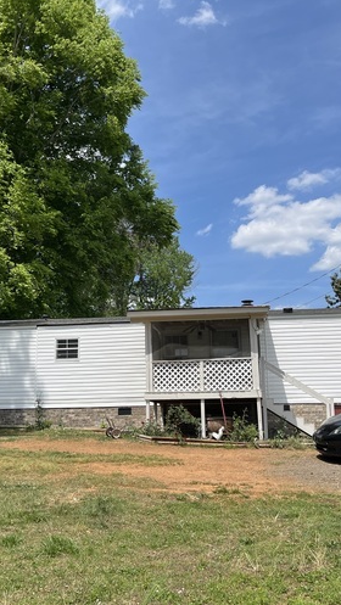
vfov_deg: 52.8
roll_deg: +0.1
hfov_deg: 31.2
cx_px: 148
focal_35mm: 38
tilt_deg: +11.9
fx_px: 610
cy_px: 303
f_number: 1.6
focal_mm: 5.1
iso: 50
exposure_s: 1/4310
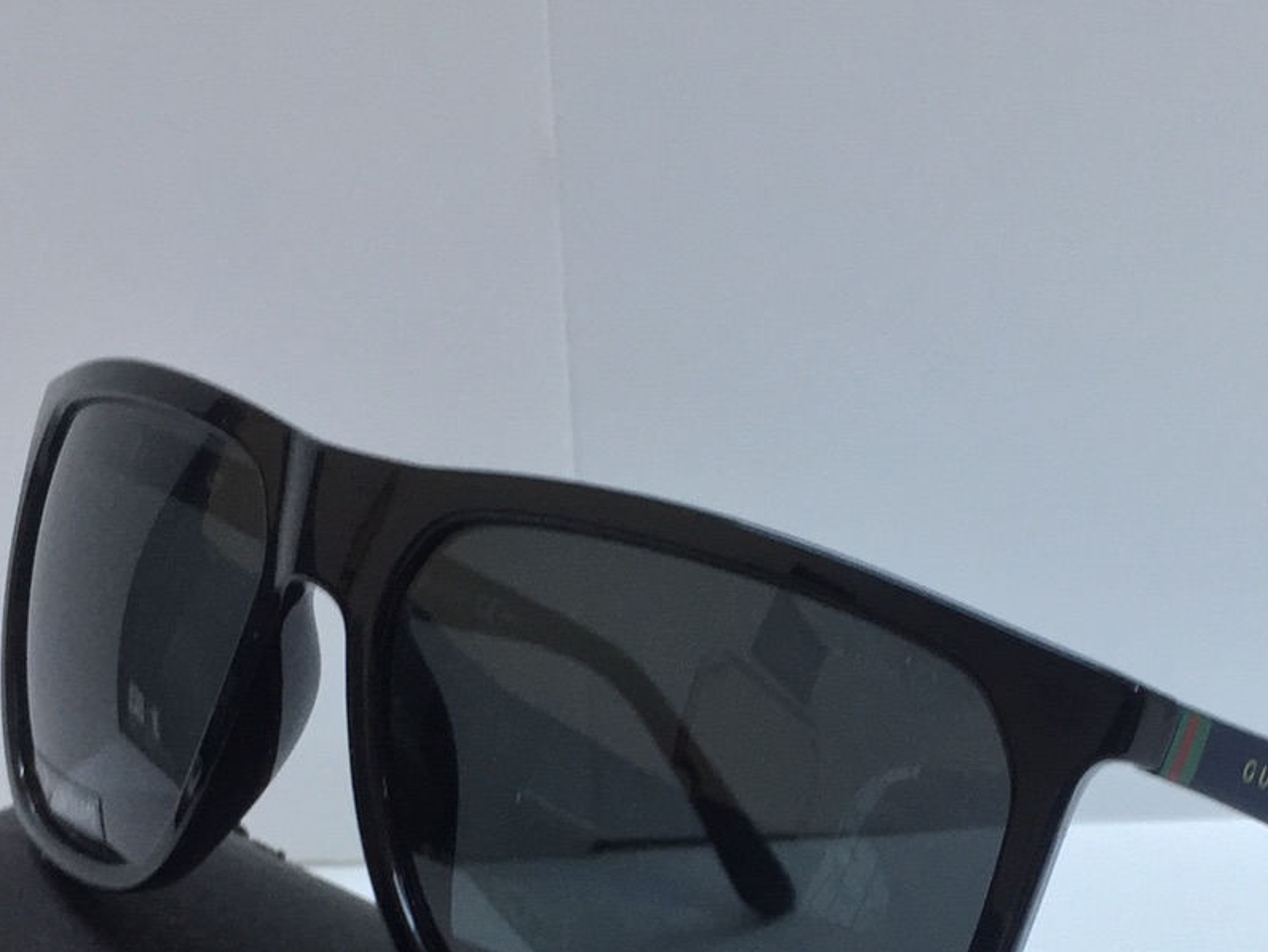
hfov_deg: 27.5
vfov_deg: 20.2
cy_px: 1005
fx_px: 2565
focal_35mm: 70
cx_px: 892
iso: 64
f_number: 2.2
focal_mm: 4.15
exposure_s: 1/30
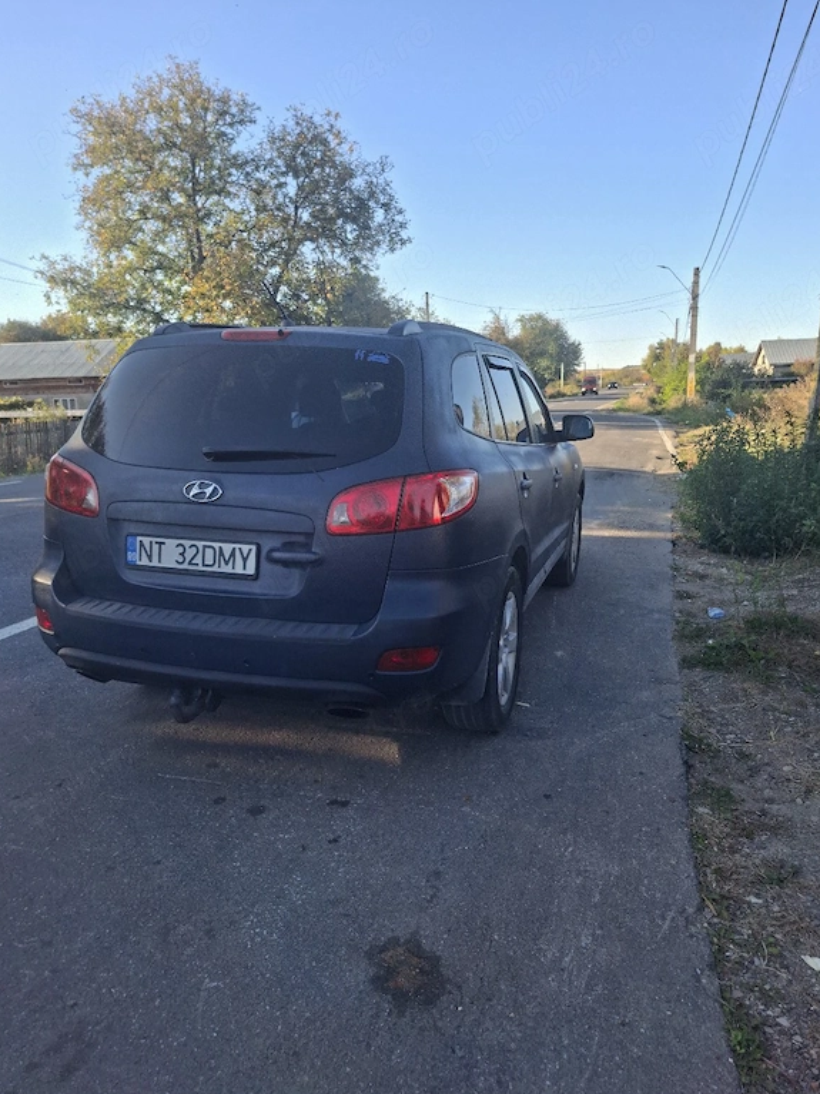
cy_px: 568
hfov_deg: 56.8
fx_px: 758
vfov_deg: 71.6
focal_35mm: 24
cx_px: 398
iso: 50
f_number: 1.8
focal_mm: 5.54
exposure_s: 1/476
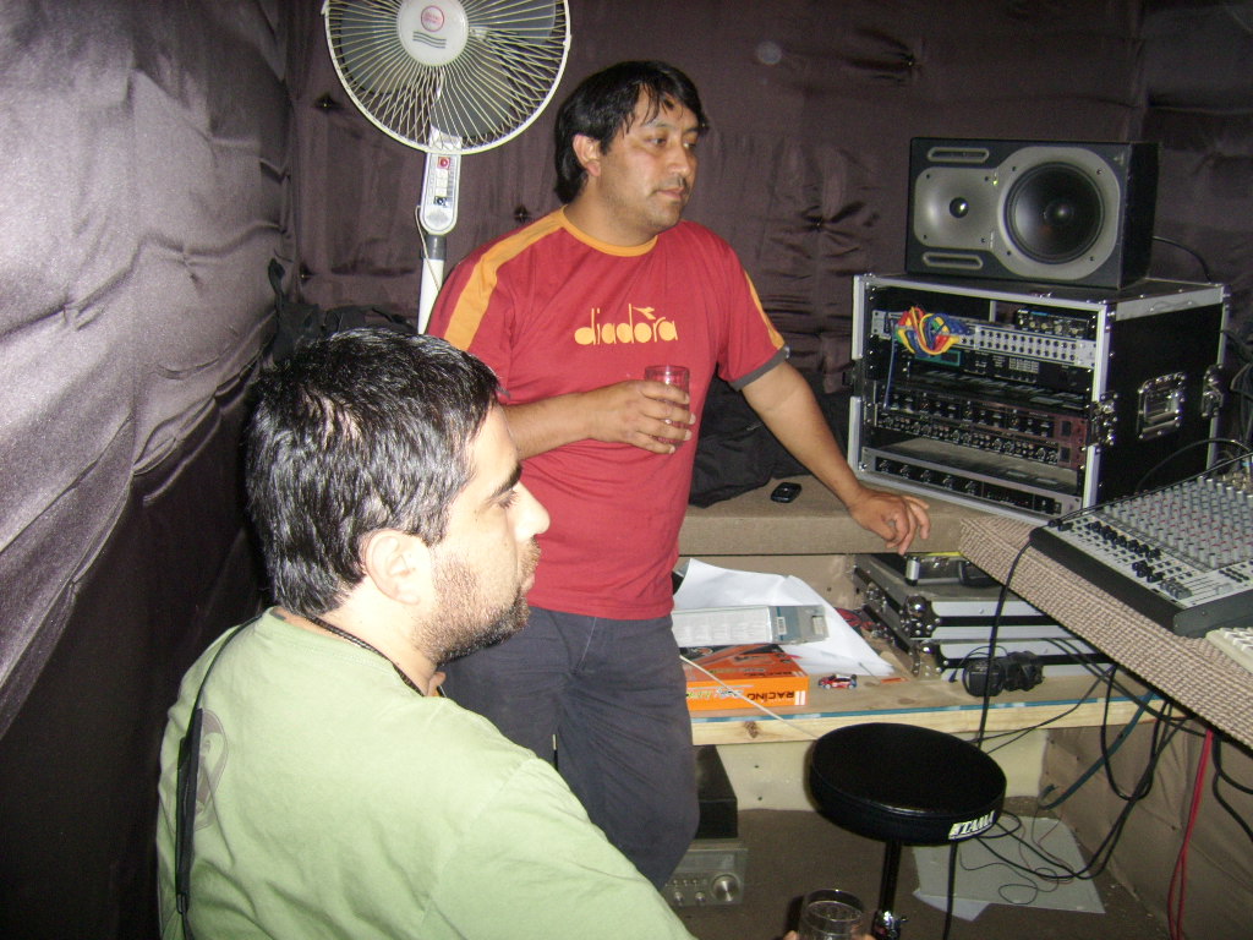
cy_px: 470
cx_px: 626
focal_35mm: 35
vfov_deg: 40.7
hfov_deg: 52.6
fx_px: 1267
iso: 218
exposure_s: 1/30
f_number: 2.8
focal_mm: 5.95
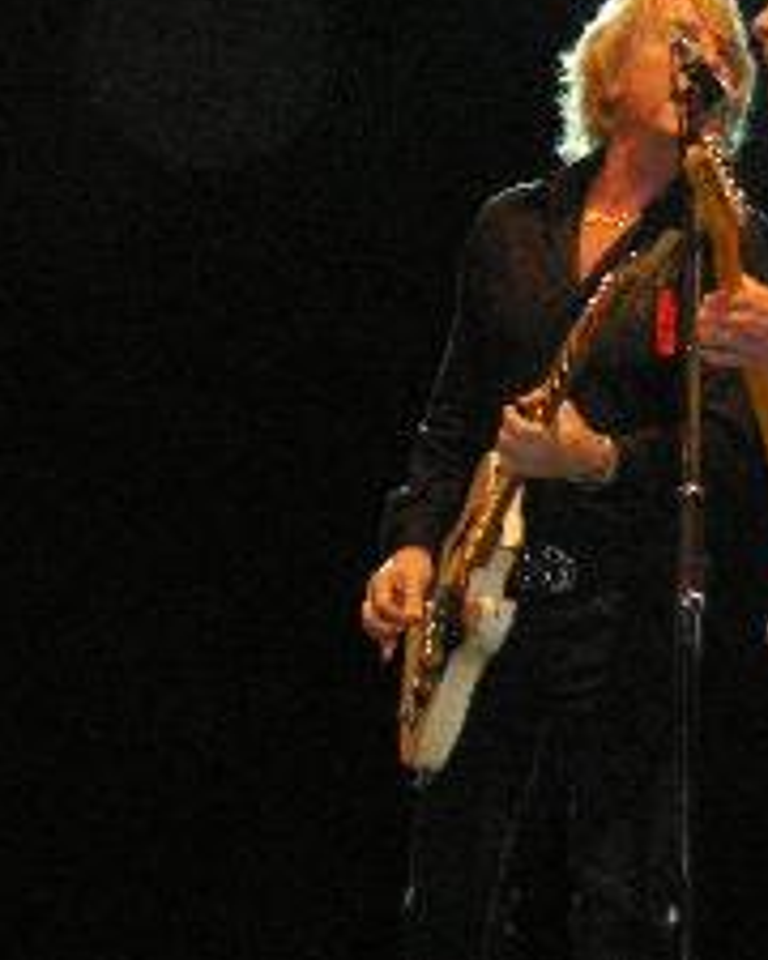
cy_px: 503
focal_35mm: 187
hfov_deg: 8.2
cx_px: 636
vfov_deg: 10.3
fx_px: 5313
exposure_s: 1/100
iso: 800
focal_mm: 18.9
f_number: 5.9
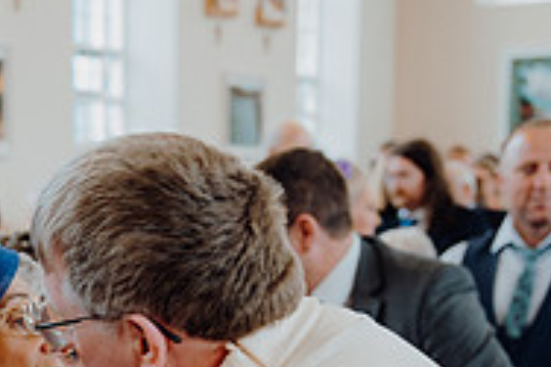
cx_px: -3
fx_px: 1560
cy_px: 536
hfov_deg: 19.4
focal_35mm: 102
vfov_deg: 12.8
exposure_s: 1/200
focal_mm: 33
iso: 800
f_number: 2.8
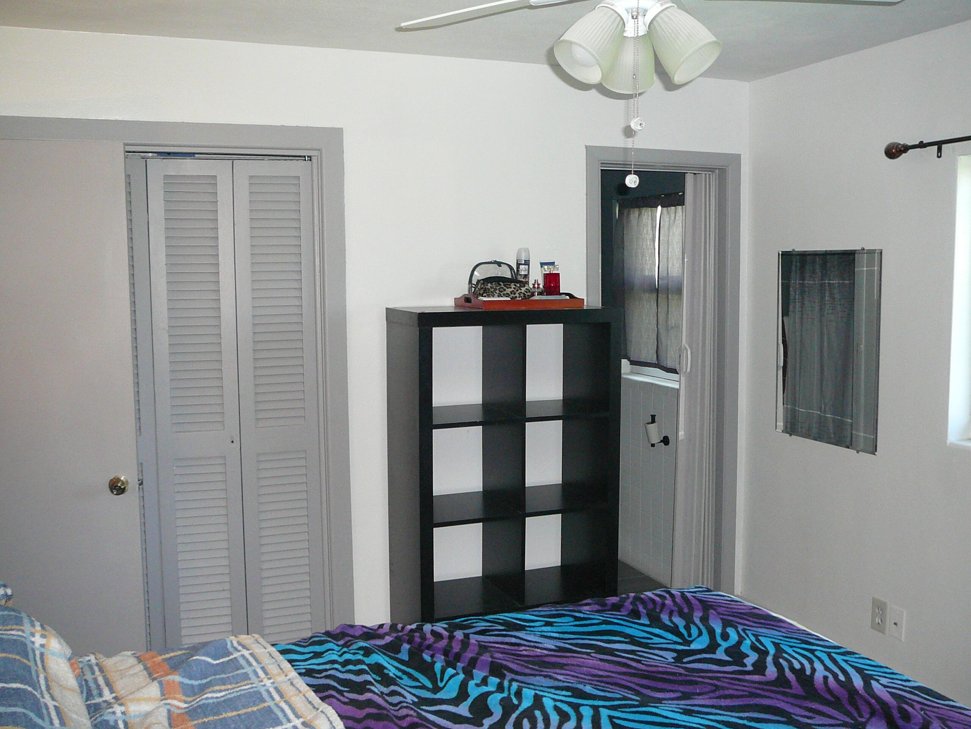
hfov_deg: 52.6
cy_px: 364
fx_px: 982
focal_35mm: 35
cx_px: 486
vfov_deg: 40.7
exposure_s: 1/30
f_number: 2.8
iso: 200
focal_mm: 5.2
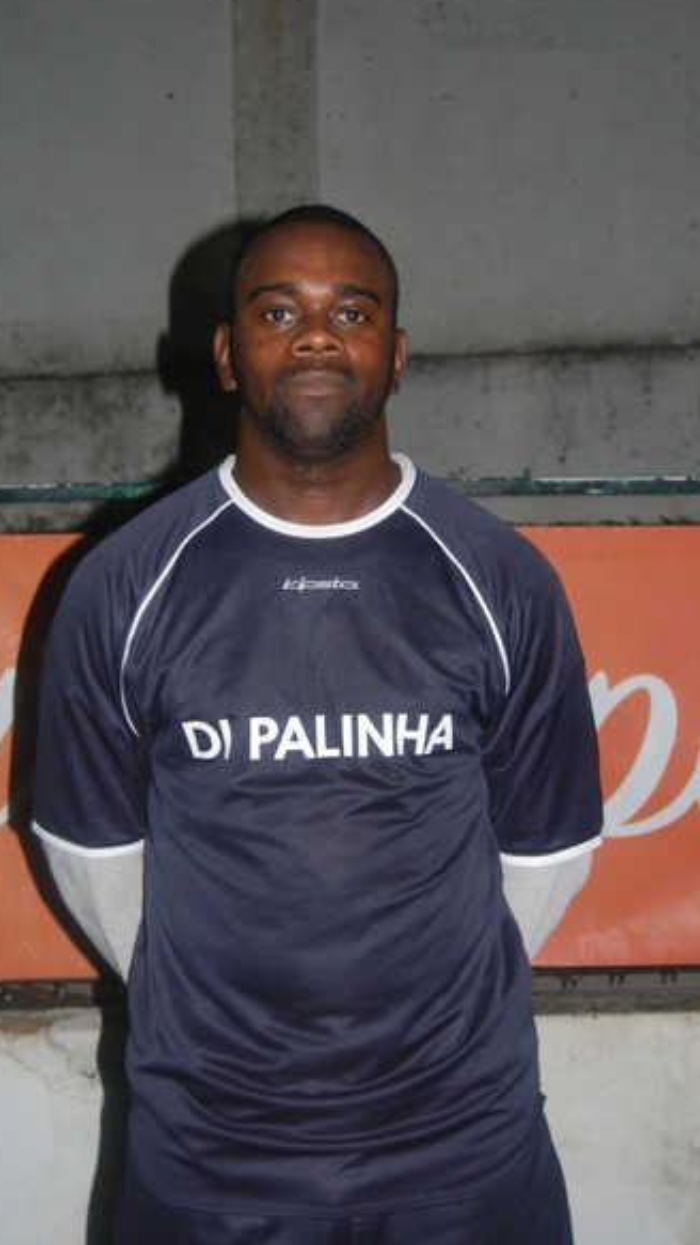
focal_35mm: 57
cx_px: 325
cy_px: 609
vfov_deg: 36.9
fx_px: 1865
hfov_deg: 21.3
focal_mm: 35
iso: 400
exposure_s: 1/60
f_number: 4.8
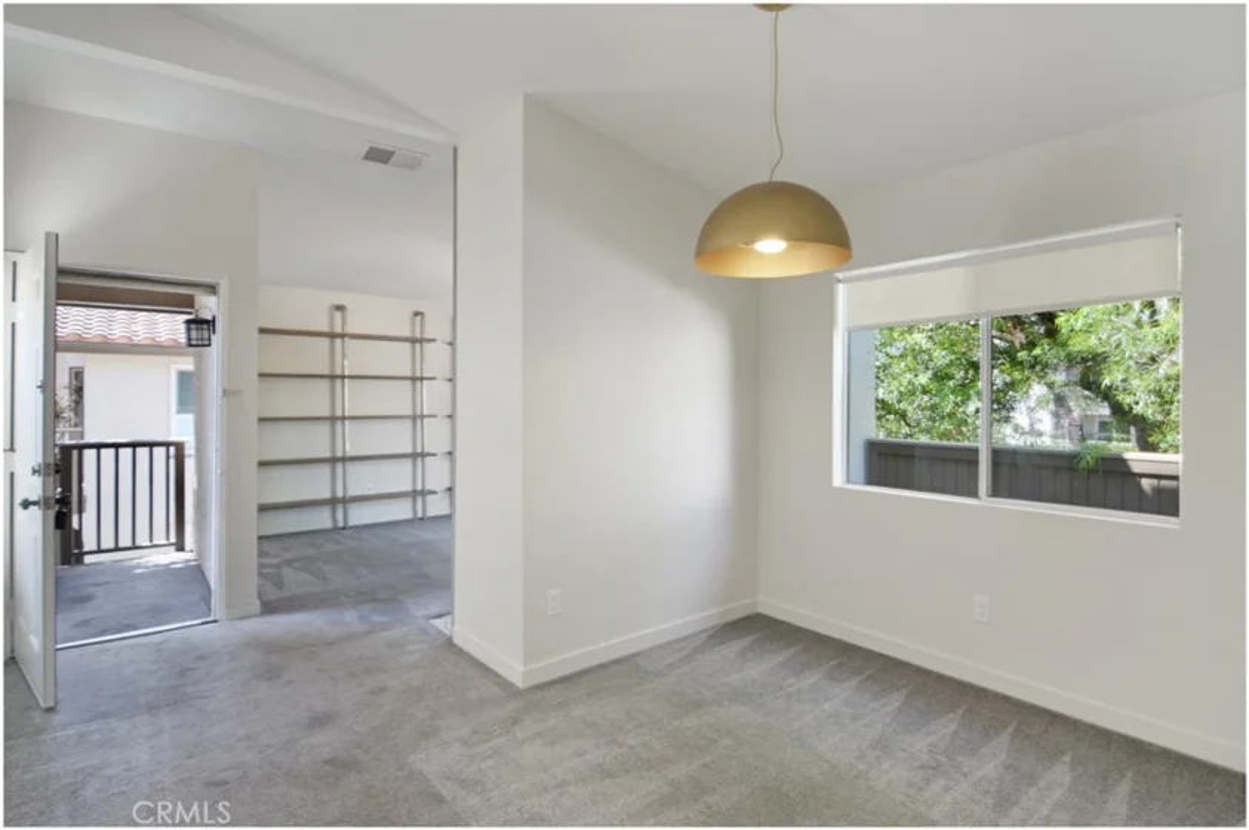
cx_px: 624
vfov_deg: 71.9
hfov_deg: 95.0
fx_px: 572
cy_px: 415
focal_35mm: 16
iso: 100
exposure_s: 1/15
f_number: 2.8
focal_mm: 11
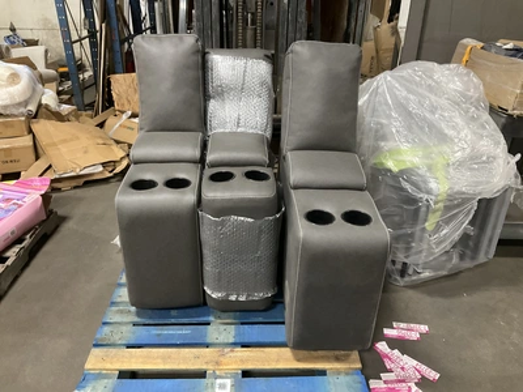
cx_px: 262
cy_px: 196
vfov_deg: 48.2
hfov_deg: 61.7
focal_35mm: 29
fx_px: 438
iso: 250
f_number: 1.8
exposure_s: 1/30
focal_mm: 3
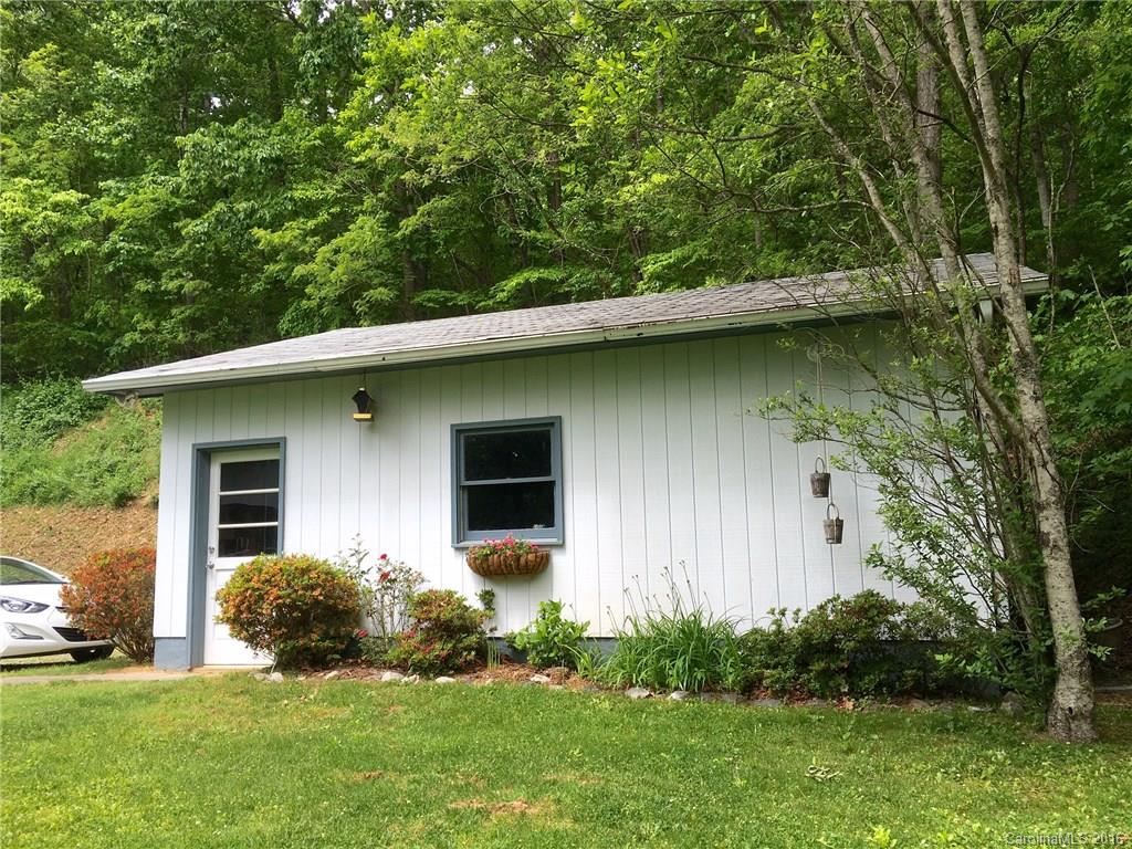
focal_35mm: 29
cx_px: 566
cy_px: 424
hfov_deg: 61.7
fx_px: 948
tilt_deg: +8.3
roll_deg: +0.9
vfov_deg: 48.2
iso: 25
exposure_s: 1/278
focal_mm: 4.15
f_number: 2.2
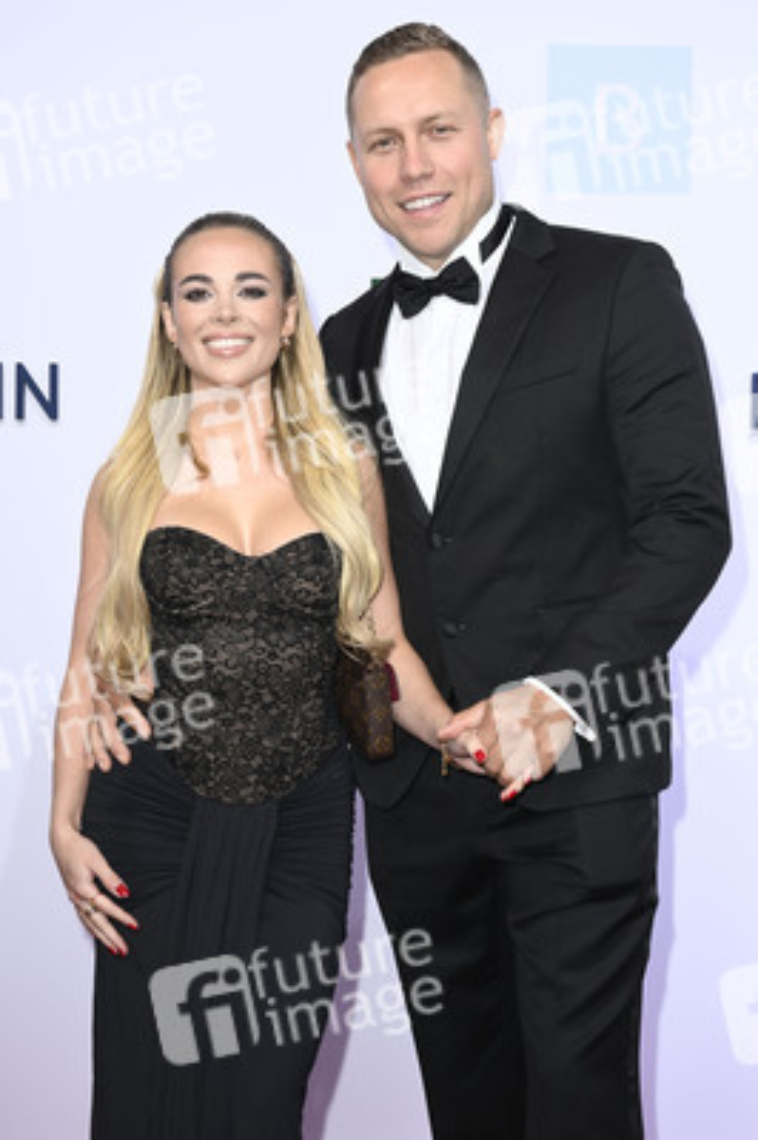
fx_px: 1961
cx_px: 379
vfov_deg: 32.4
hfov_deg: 21.9
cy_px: 570
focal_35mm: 62
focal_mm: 62
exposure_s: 1/250
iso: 400
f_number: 6.3
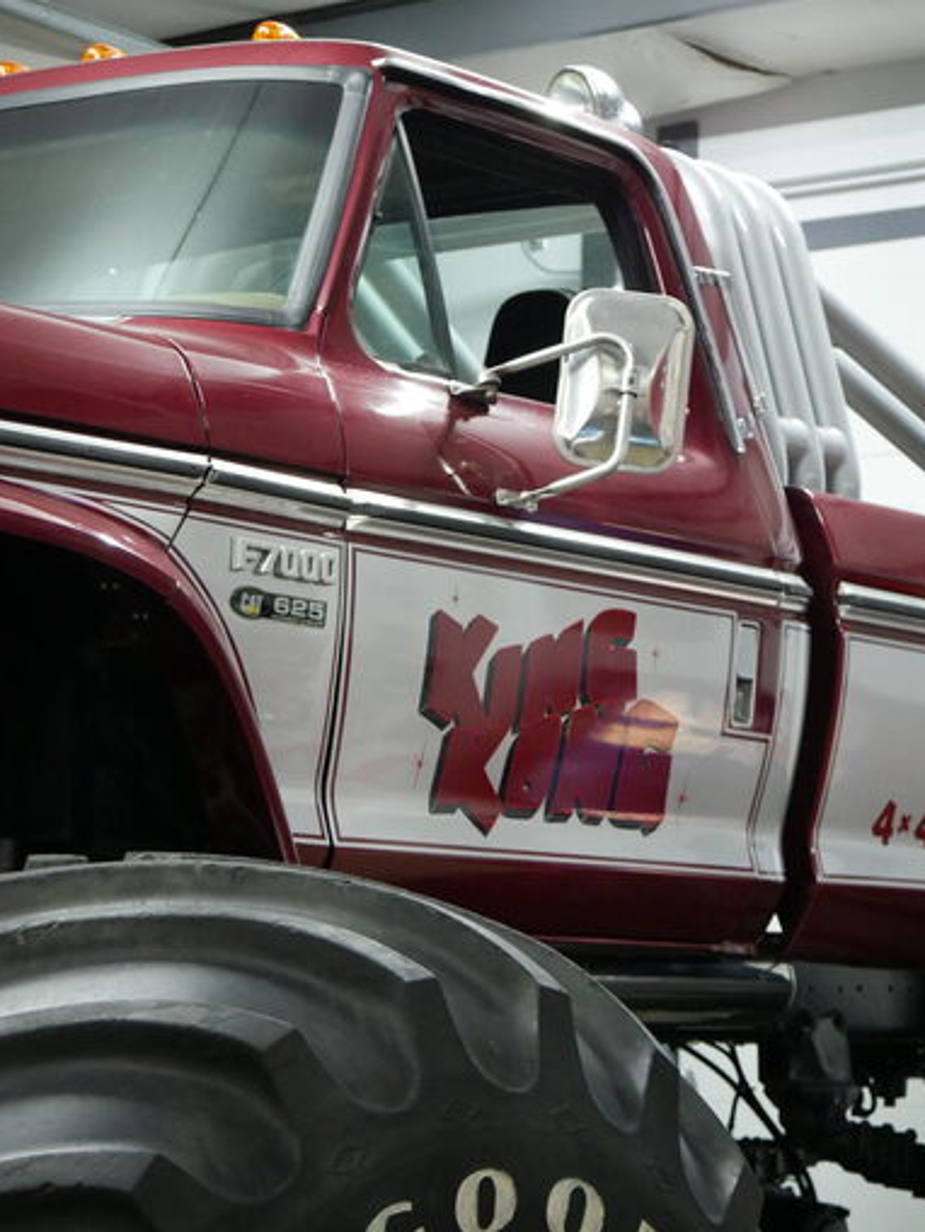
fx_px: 3775
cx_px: 446
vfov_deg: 18.5
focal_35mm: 106
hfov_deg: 14.0
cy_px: 683
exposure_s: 1/40
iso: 3200
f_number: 4.5
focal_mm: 45
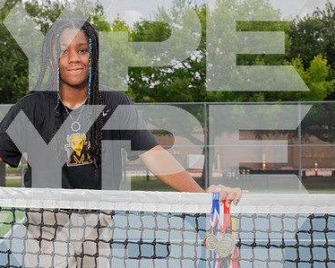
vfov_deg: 23.8
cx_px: 84
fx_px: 634
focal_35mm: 64
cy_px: 153
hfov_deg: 29.1
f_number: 6.3
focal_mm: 44
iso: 100
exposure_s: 1/250
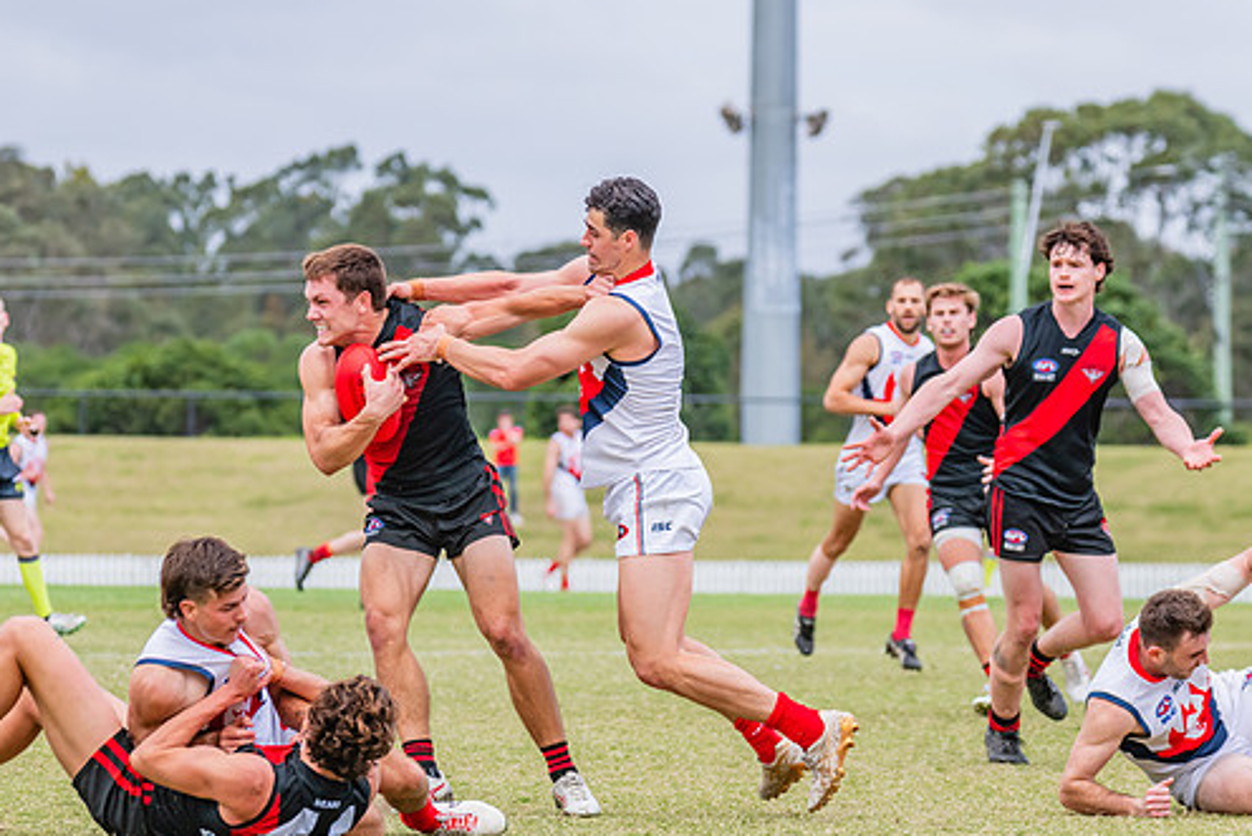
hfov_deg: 7.5
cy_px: 443
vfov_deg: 5.0
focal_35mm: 274
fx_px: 9531
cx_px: 492
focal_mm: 220
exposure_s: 1/1250
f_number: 7.1
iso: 800
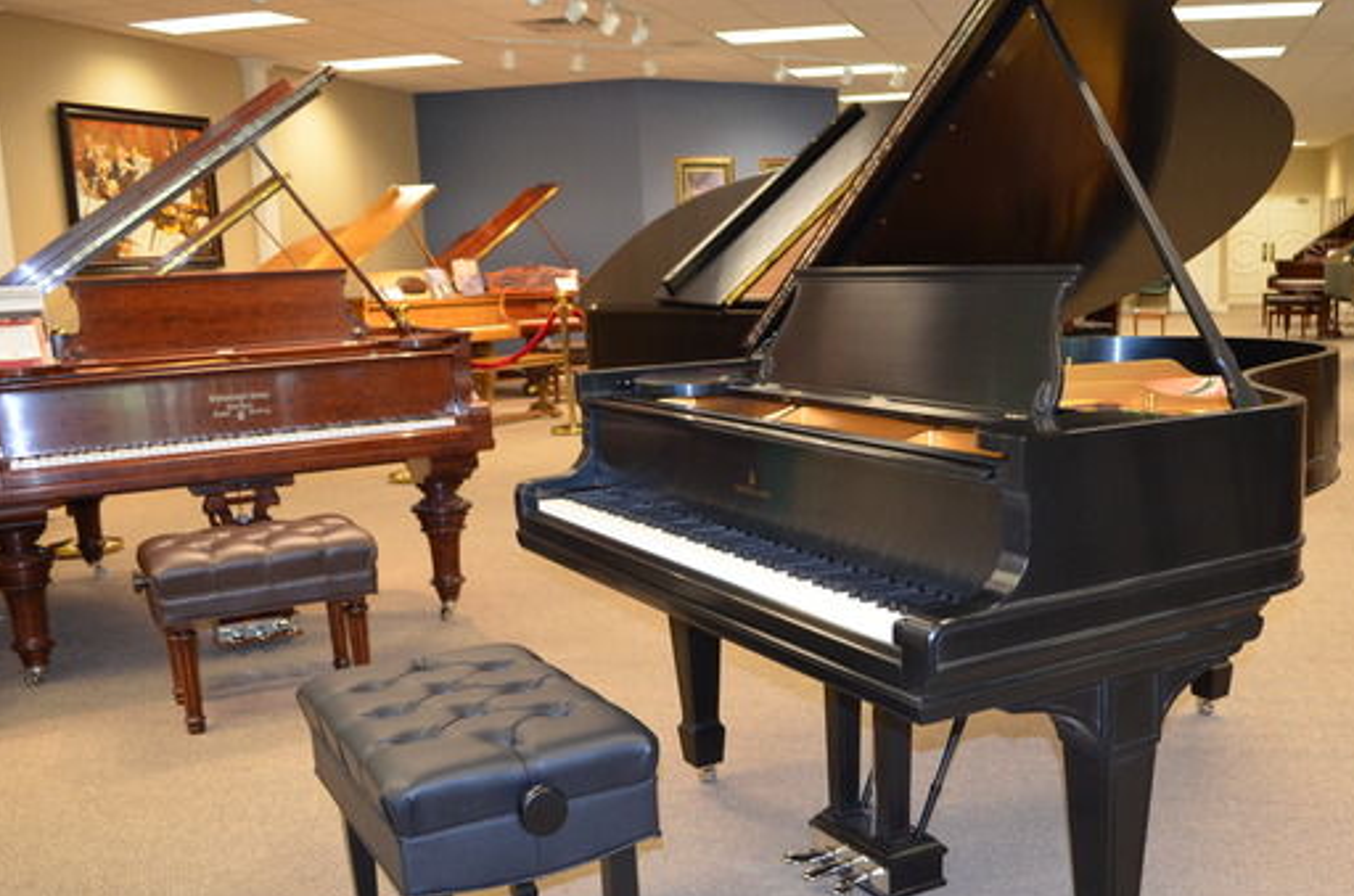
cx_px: 833
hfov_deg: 54.0
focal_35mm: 35
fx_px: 1314
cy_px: 514
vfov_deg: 37.6
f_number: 3.5
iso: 900
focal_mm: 18
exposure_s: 1/60
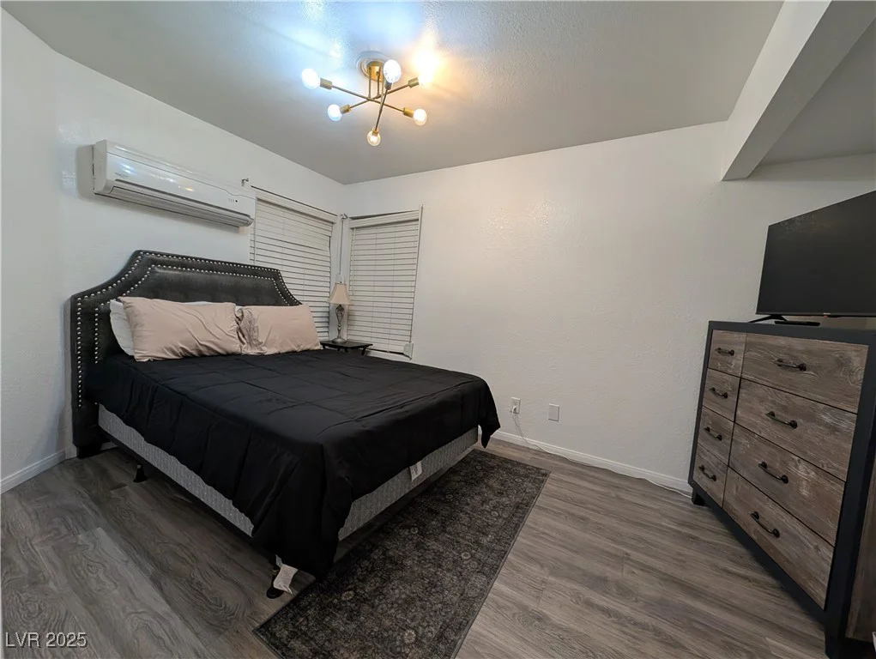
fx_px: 304
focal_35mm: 12
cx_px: 438
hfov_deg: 110.5
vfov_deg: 94.6
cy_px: 330
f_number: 1.7
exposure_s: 1/60
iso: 41
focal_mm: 2.02
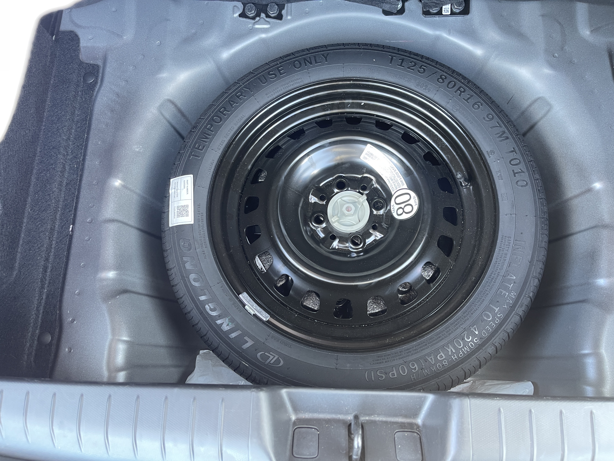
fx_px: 443
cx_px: 307
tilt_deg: -75.5
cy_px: 230
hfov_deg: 69.4
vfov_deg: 54.9
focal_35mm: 25
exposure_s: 1/60
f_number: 1.6
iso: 200
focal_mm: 5.1
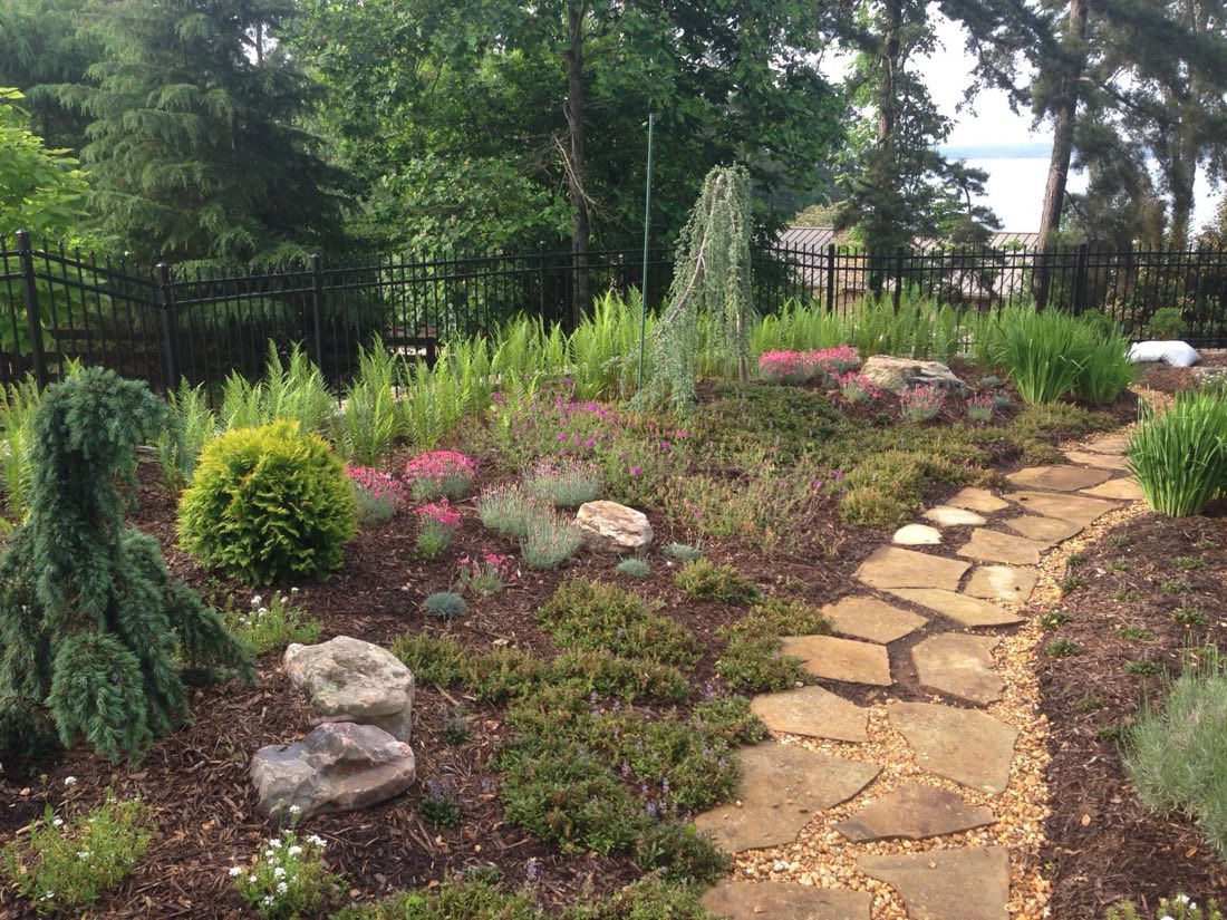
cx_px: 614
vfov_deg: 42.9
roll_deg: +1.1
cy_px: 460
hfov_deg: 55.4
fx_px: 1170
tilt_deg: -14.6
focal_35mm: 33
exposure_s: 1/197
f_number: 2.4
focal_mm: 4.12
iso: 50
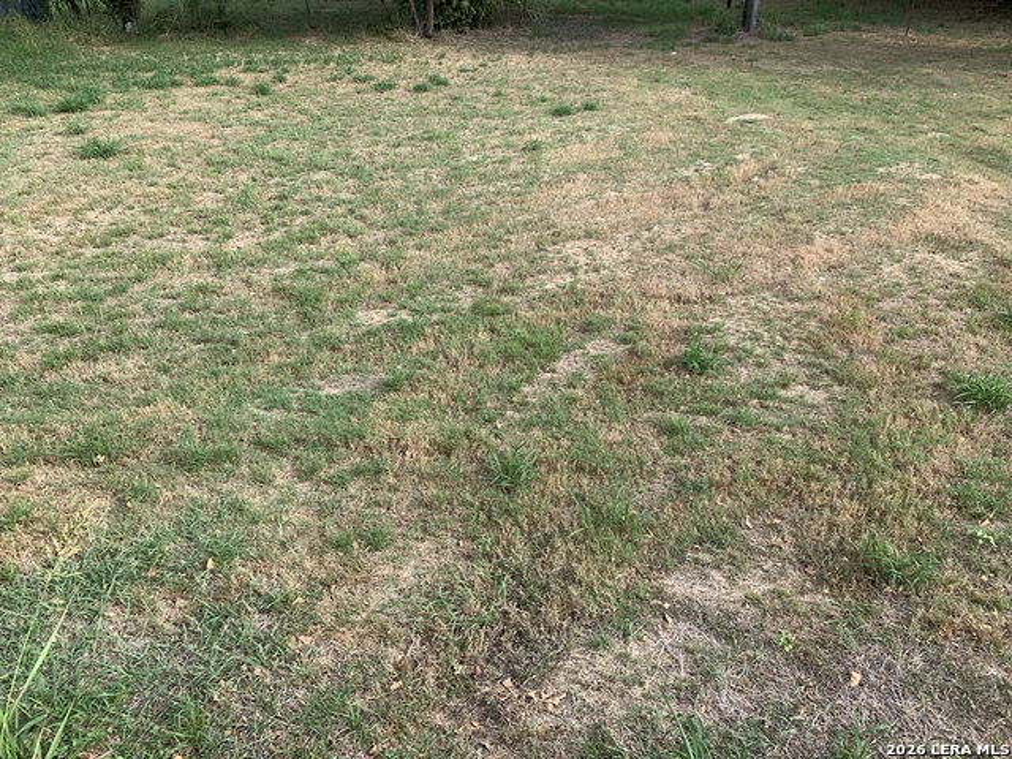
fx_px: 760
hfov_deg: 67.3
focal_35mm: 26
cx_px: 506
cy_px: 380
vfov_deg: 53.1
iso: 25
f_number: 1.8
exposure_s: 1/561
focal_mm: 4.25
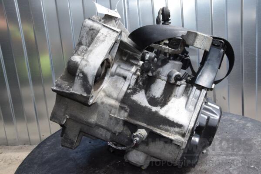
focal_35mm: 39
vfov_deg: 34.2
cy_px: 87
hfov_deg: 49.6
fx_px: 283
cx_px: 130
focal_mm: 26
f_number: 18
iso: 800
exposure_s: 1/200
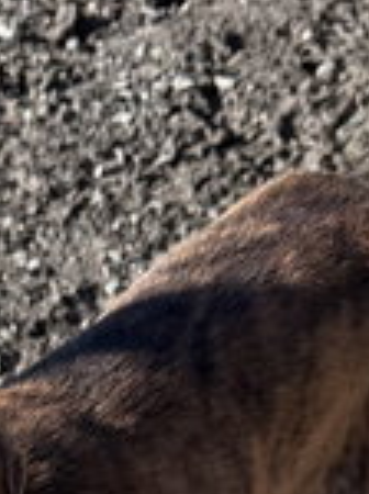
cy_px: 776
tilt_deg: -48.0
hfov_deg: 13.4
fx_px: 1525
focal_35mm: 107
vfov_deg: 16.5
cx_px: -96
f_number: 1.78
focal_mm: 6.76
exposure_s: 1/1192
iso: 100
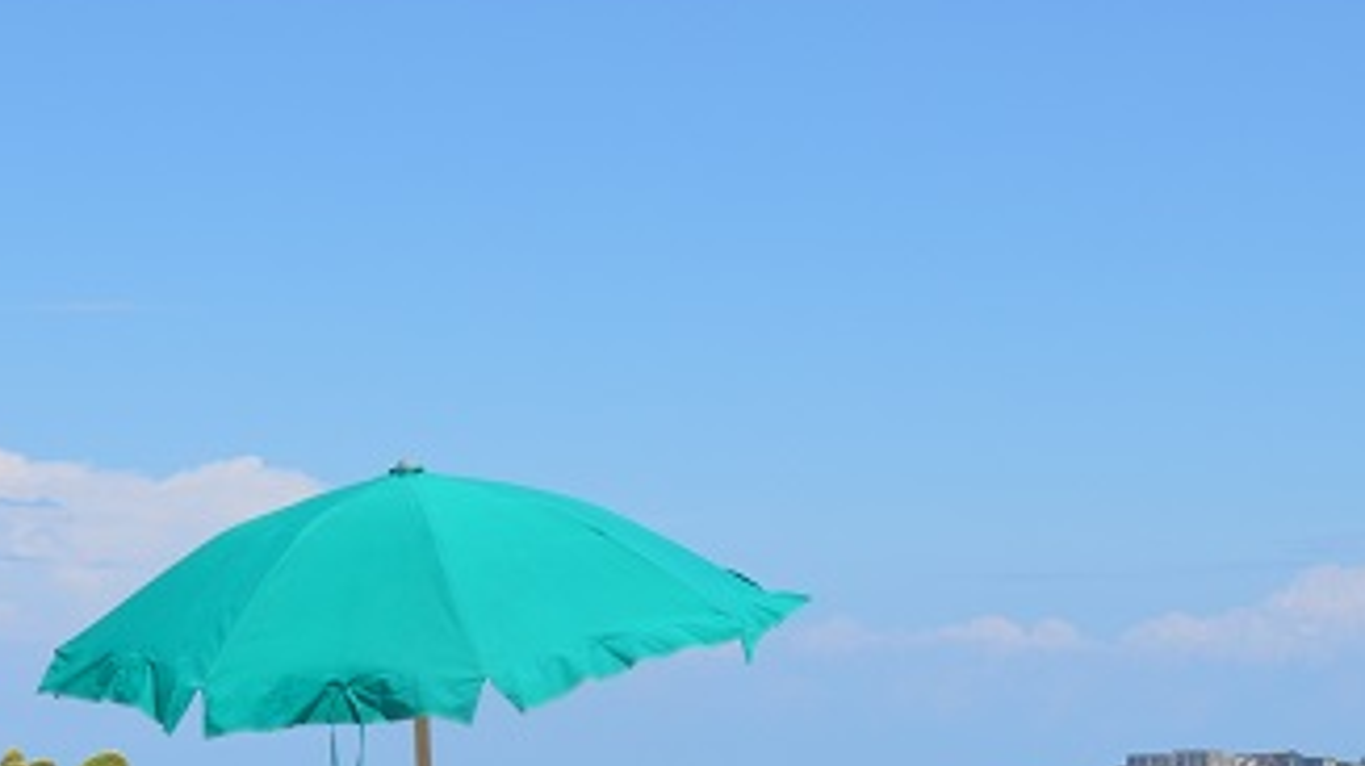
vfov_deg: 11.4
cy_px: 456
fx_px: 3835
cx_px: 486
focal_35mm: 106
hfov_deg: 20.1
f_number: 9
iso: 100
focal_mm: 22
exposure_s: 1/320
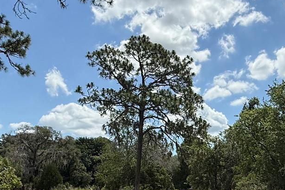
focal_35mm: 38
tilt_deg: +9.9
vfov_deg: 34.6
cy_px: 133
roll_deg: -1.5
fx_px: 301
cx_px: 167
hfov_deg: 50.4
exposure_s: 1/3891
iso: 50
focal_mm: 2.22
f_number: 2.2
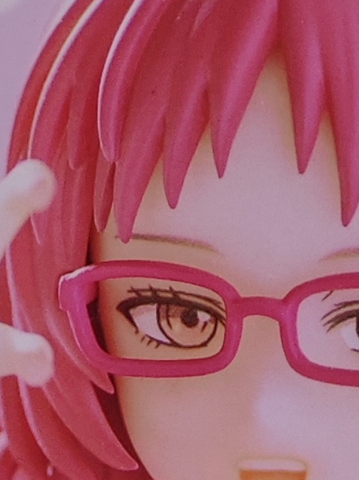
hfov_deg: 3.6
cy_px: 808
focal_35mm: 411
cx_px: 301
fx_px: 5685
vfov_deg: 4.8
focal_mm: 7.48
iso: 400
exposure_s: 1/19.2
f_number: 2.4
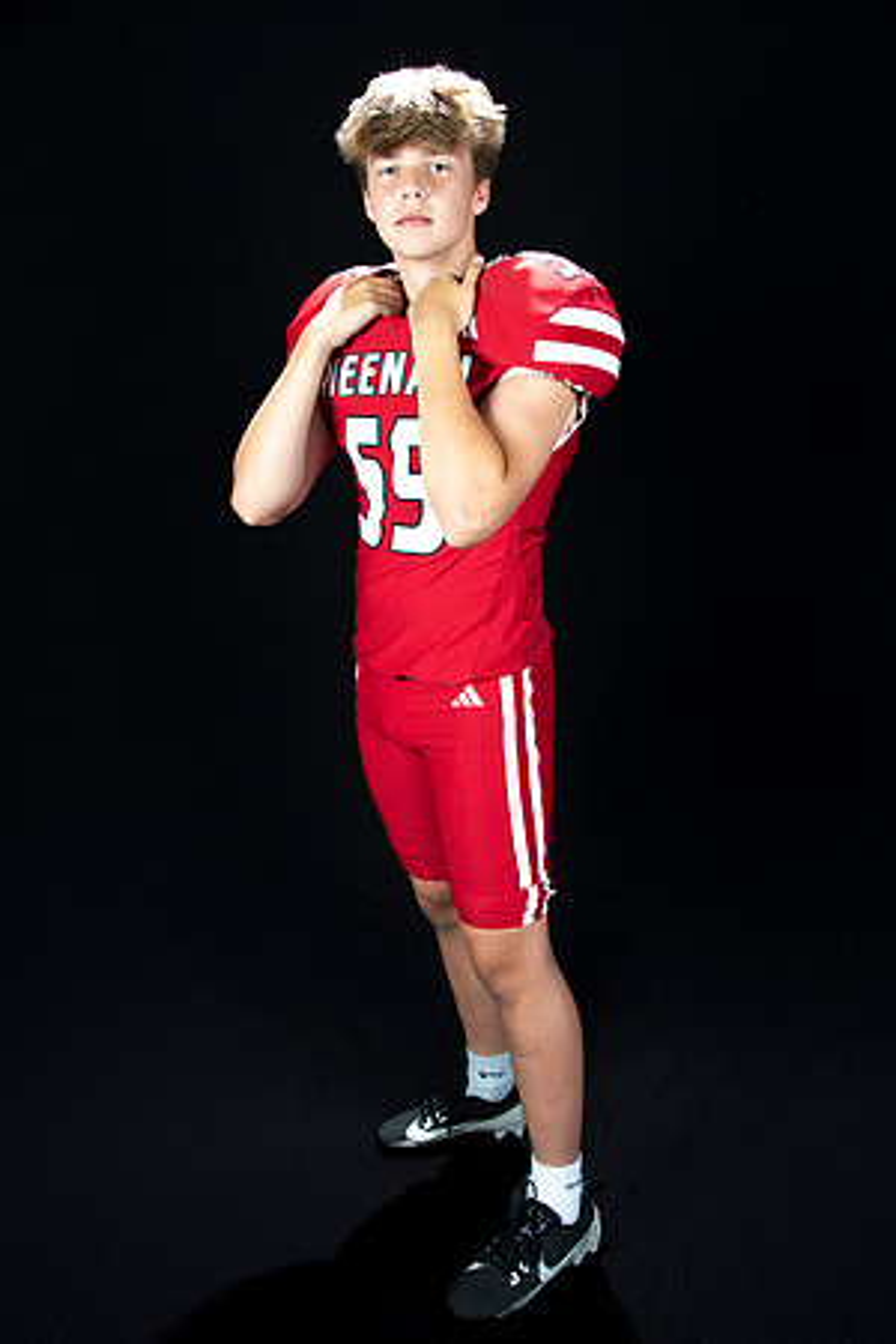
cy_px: 672
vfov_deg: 55.8
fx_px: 1269
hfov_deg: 38.9
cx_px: 448
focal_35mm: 34
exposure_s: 1/160
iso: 320
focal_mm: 34
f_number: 9
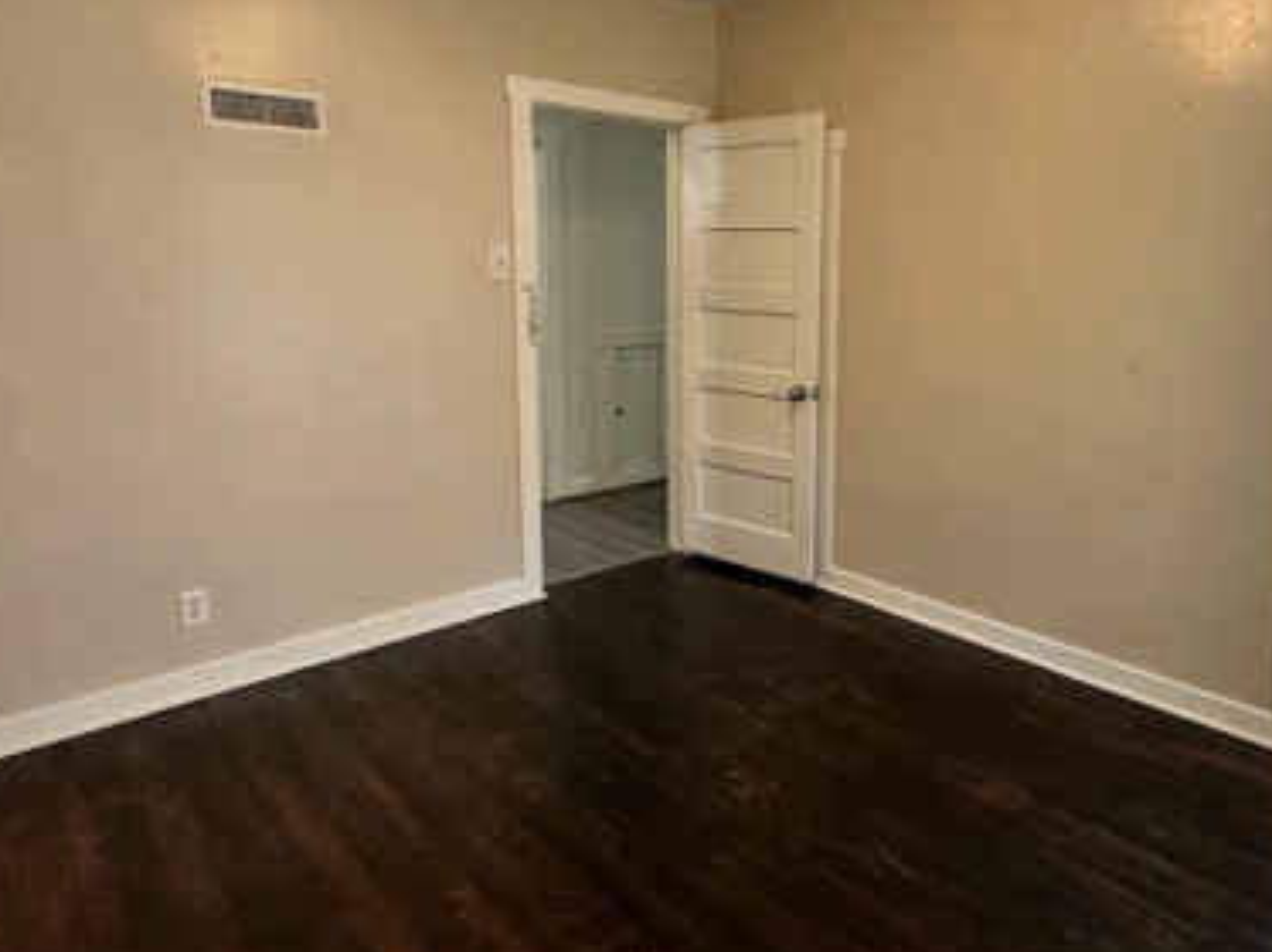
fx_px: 918
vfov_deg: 54.4
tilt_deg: -6.4
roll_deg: -1.4
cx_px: 811
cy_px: 381
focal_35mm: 25
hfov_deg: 68.1
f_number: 2.2
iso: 160
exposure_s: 1/60
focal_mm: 2.22
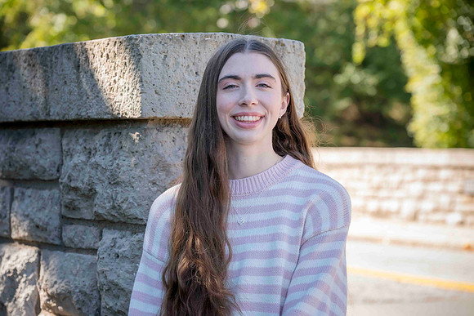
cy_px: 150
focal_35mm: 101
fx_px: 1336
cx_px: 236
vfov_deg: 13.5
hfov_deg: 20.1
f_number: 5
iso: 400
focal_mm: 96
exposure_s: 1/400
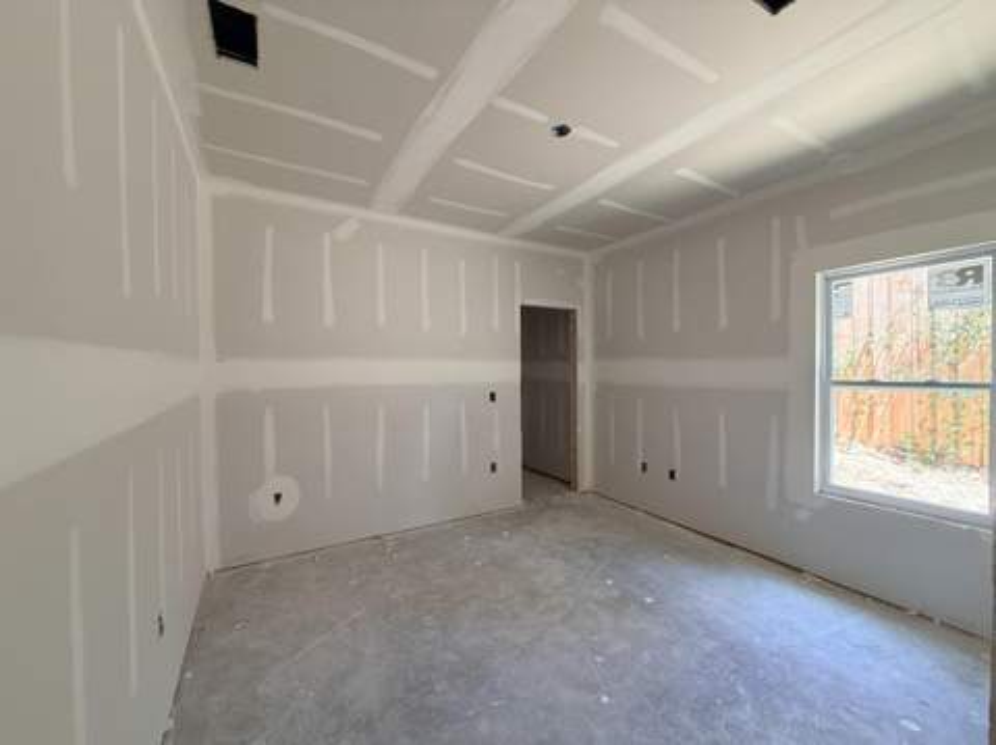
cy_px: 372
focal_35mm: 14
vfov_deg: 85.6
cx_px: 498
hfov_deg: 102.1
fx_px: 402
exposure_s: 1/121
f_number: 2.2
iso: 320
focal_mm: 2.22
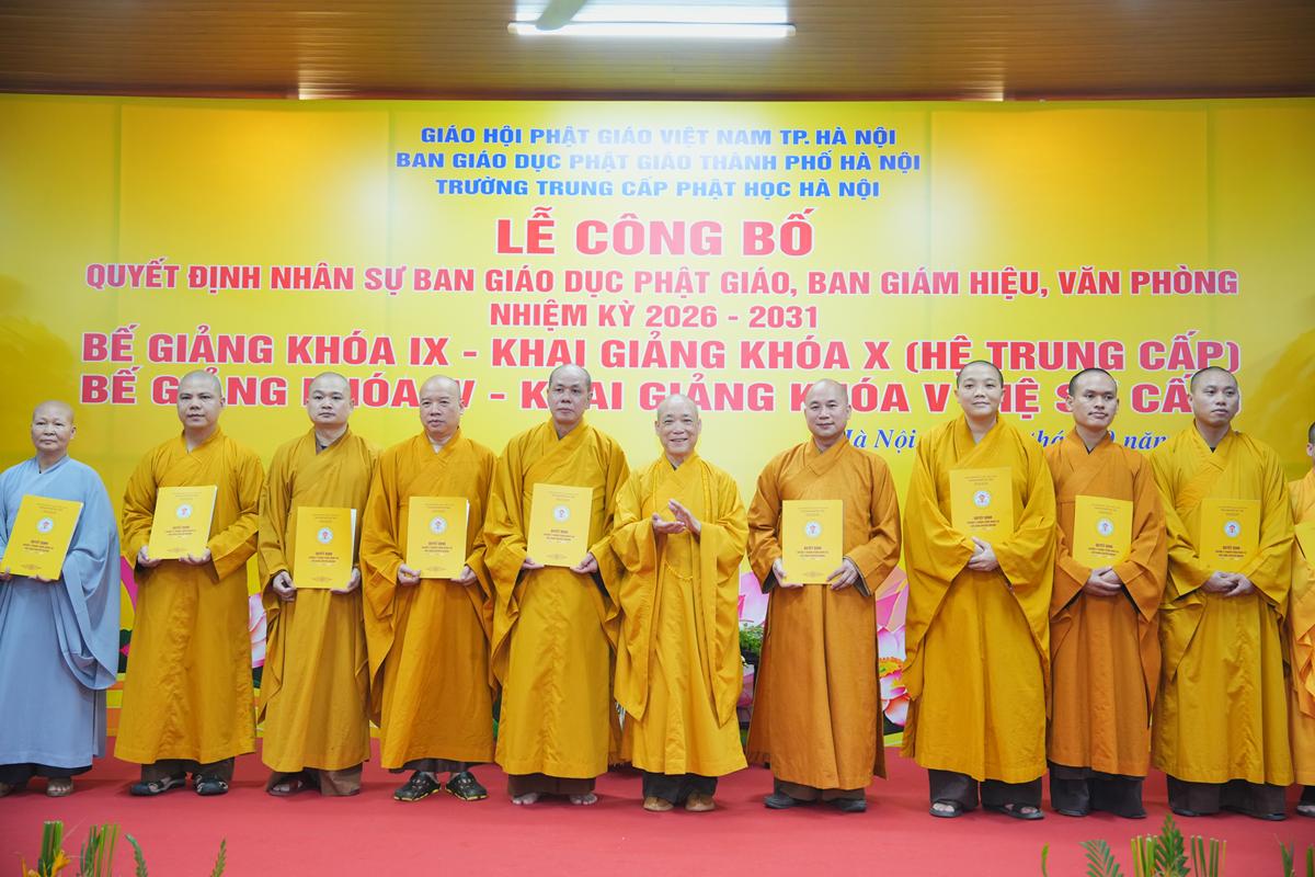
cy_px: 438
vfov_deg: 34.2
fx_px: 1424
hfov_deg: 49.6
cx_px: 658
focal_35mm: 39
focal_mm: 39
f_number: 2.8
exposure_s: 1/160
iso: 1600
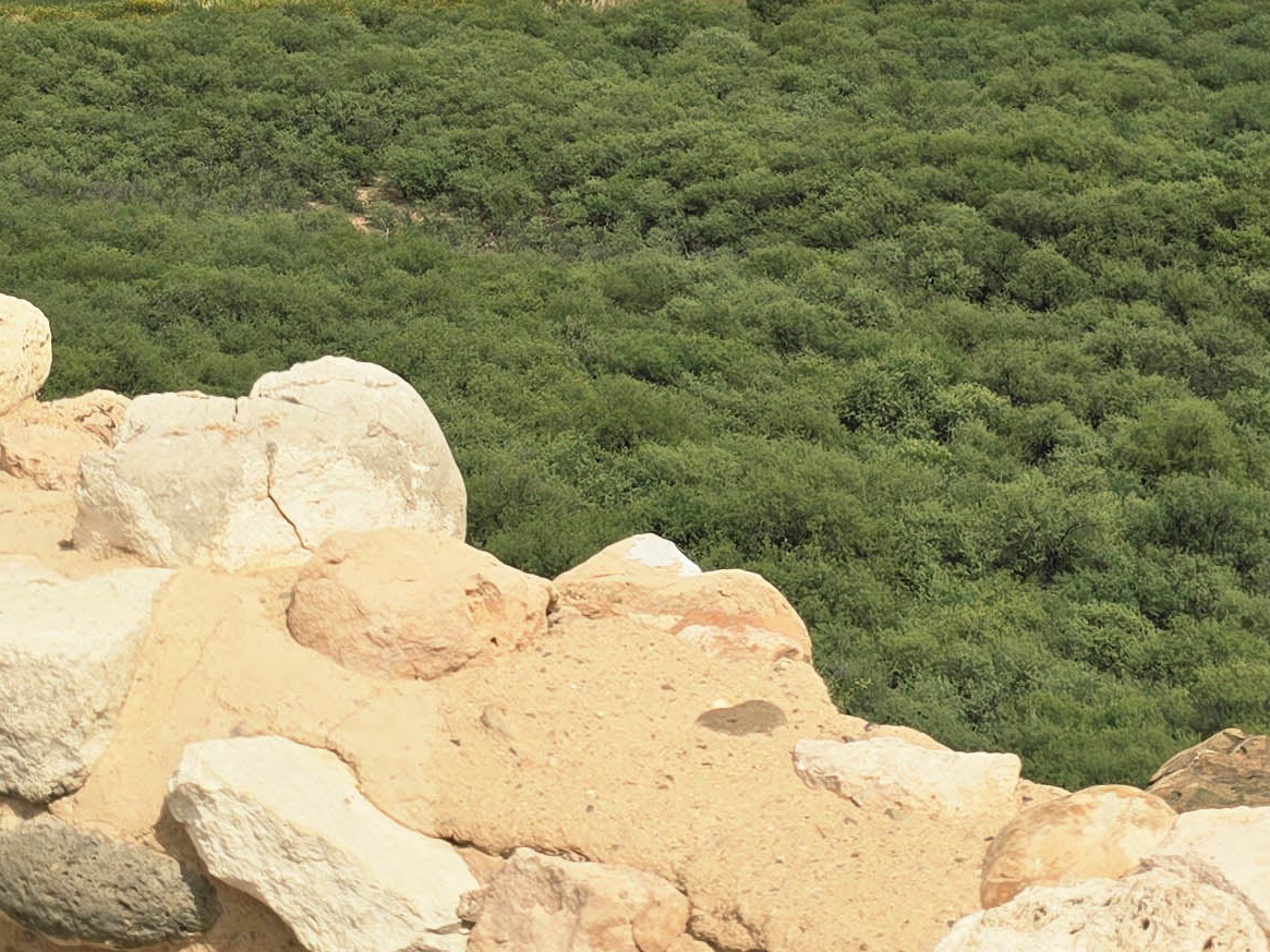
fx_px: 2897
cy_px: -93
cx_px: 563
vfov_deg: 18.0
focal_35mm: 79
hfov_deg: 24.7
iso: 12
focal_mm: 6.3
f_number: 1.7
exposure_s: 1/1461
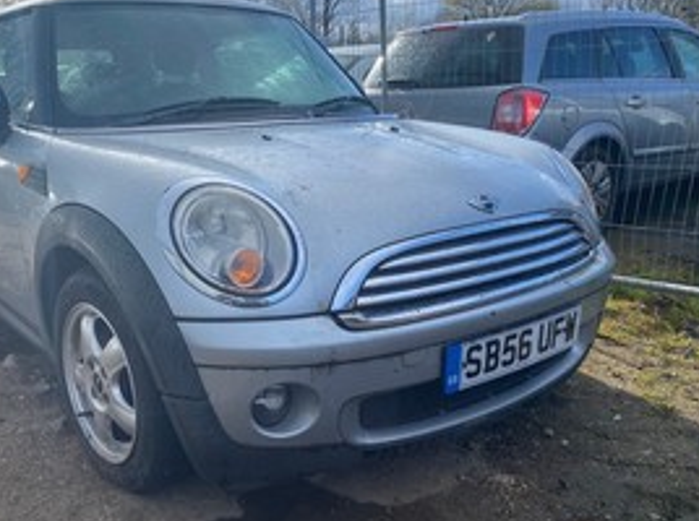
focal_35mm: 34
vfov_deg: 41.7
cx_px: 266
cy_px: 258
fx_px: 685
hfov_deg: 53.5
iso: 32
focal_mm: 4.25
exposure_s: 1/1585
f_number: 1.8
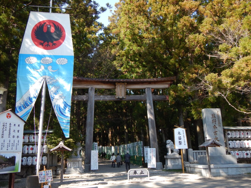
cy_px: 98
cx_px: 119
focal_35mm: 31
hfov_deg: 58.3
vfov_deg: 45.4
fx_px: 225
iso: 125
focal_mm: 5
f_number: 3.9
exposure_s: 1/200
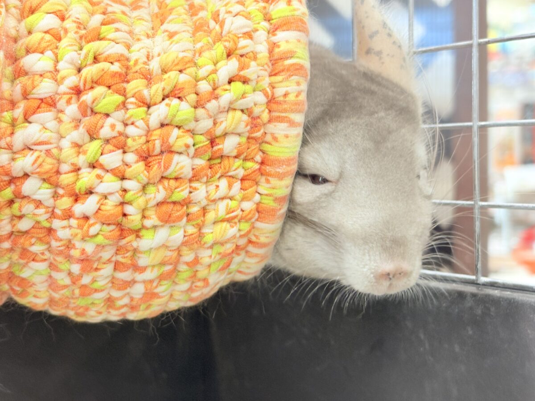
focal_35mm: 52
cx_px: 268
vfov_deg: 28.0
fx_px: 804
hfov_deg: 36.8
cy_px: 200
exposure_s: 1/43
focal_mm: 5.96
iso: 160
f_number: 1.6
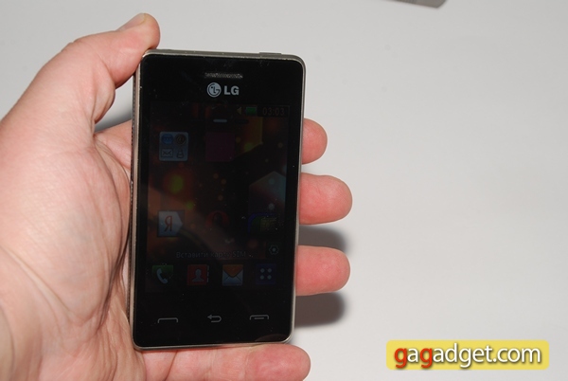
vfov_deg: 17.6
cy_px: 190
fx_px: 1232
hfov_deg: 26.0
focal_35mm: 78
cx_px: 284
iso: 100
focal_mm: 52
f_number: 11
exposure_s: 1/60
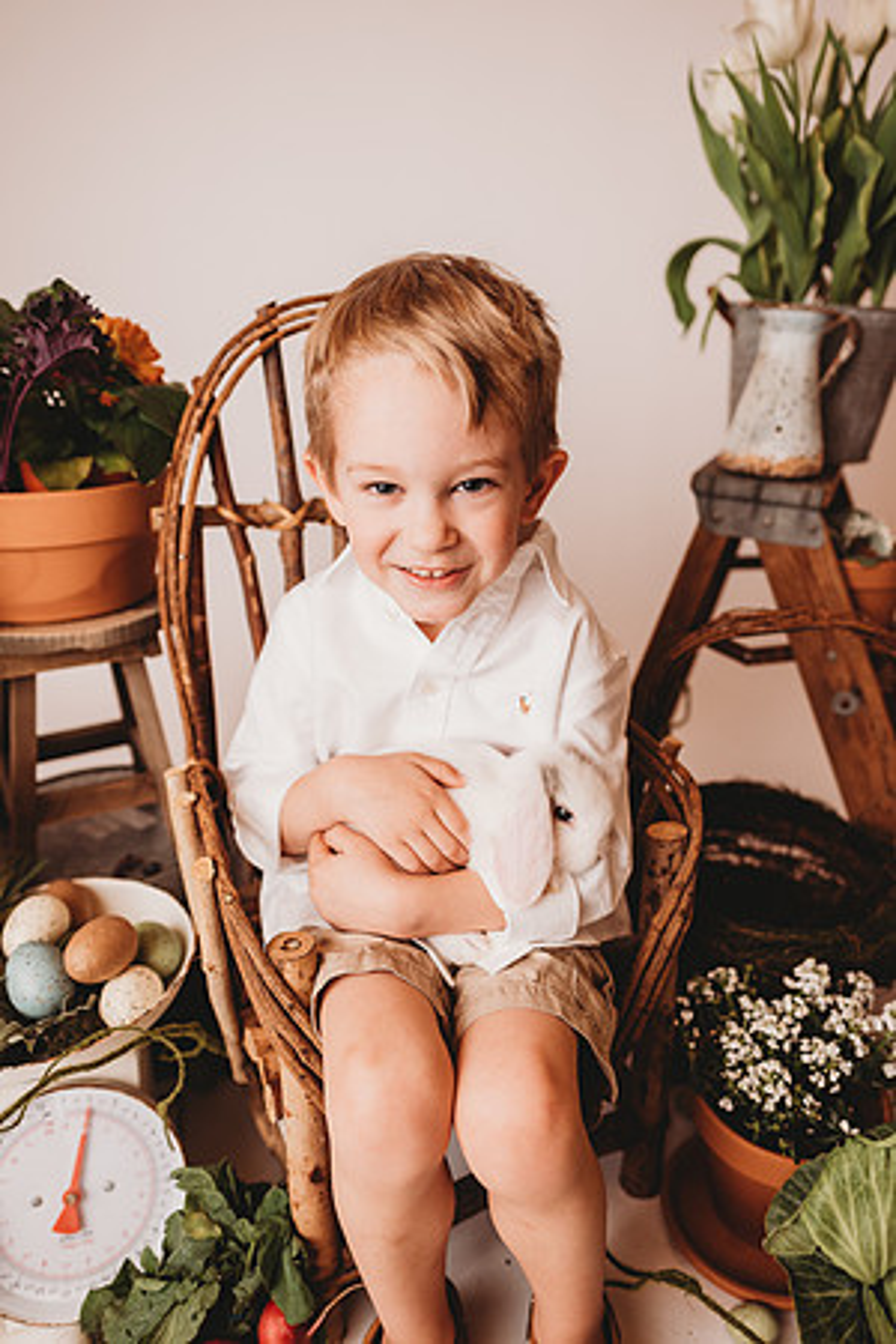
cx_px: 448
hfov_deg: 53.1
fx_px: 896
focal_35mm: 24
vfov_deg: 73.7
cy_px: 672
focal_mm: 24
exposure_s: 1/160
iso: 100
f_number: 2.5
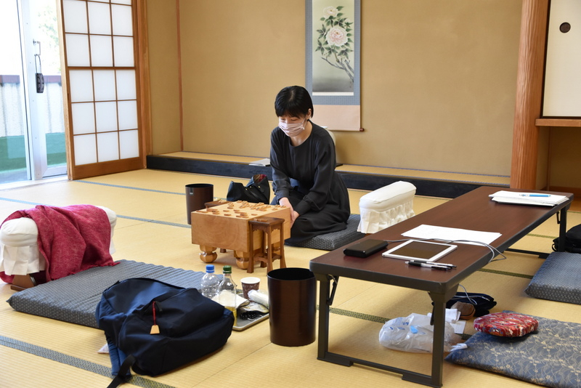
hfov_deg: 42.3
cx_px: 290
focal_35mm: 46
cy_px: 194
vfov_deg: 29.0
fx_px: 751
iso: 800
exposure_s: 1/160
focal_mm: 31
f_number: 5
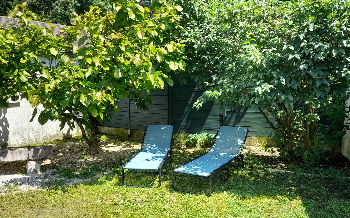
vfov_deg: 34.2
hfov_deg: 52.8
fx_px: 353
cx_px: 173
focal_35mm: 37
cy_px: 140
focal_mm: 4.6
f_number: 2
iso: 20
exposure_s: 1/333
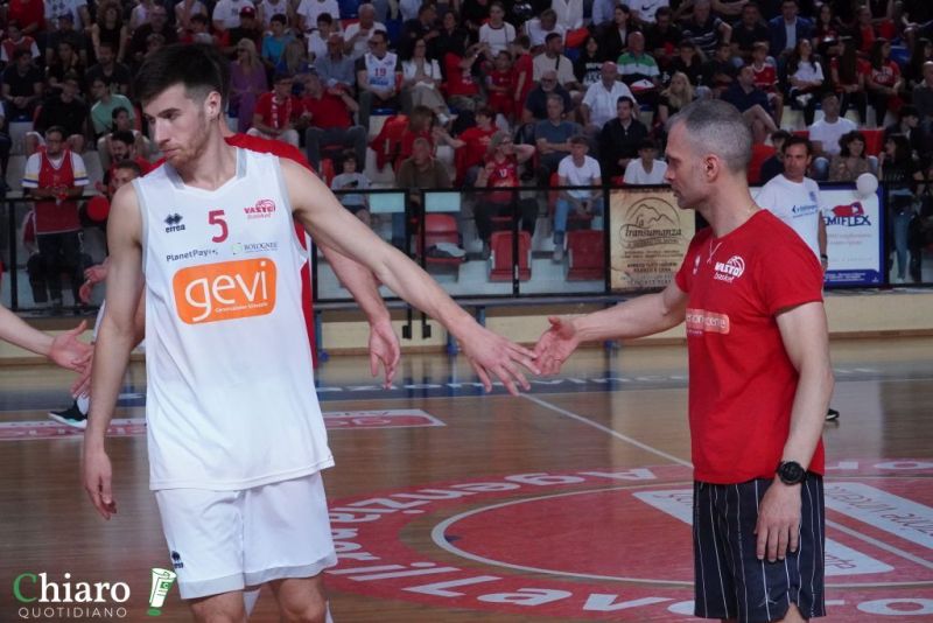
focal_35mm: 87
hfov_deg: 23.4
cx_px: 466
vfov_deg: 15.7
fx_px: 2255
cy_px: 312
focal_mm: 58
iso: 5000
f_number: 10
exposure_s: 1/400
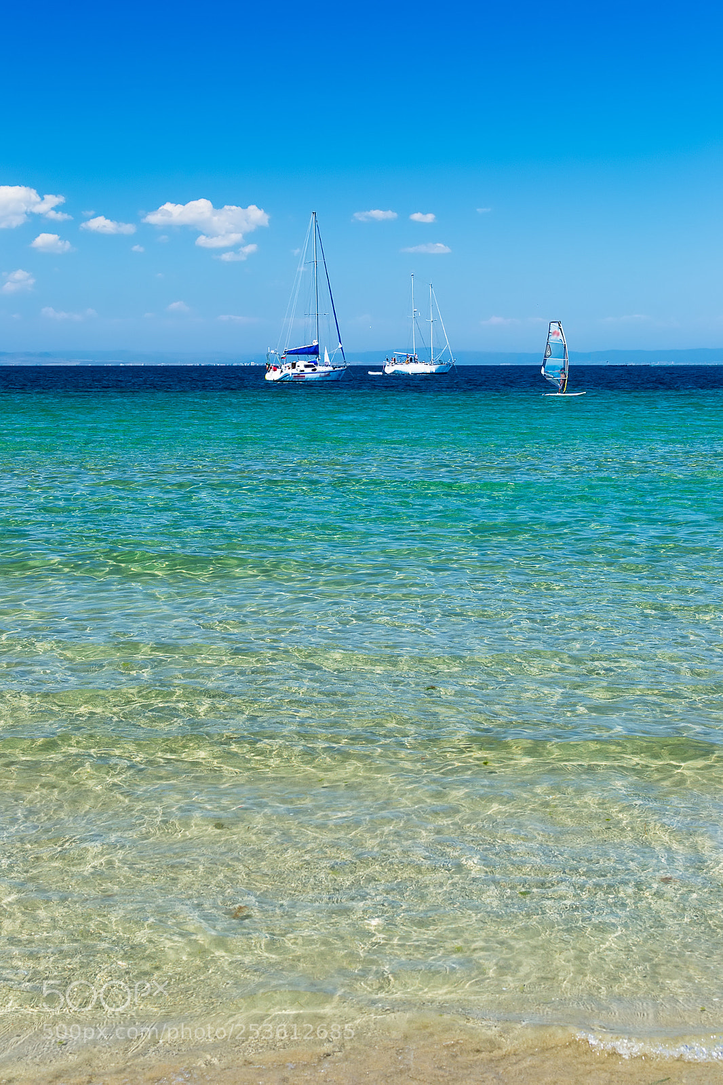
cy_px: 542
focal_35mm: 52
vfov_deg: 37.9
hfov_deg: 25.7
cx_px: 362
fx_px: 1582
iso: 100
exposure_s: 1/160
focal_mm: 35
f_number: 6.3
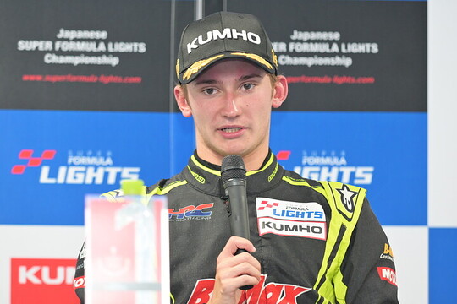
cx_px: 228
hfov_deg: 10.5
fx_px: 2475
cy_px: 152
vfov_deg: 7.0
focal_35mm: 195
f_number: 2.8
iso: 1250
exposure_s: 1/200
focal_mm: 130
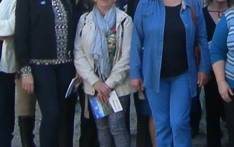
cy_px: -146
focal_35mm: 167
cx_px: 250
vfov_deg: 7.5
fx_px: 1065
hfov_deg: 12.4
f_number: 3.4
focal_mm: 7.5
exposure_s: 1/72.4
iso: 64
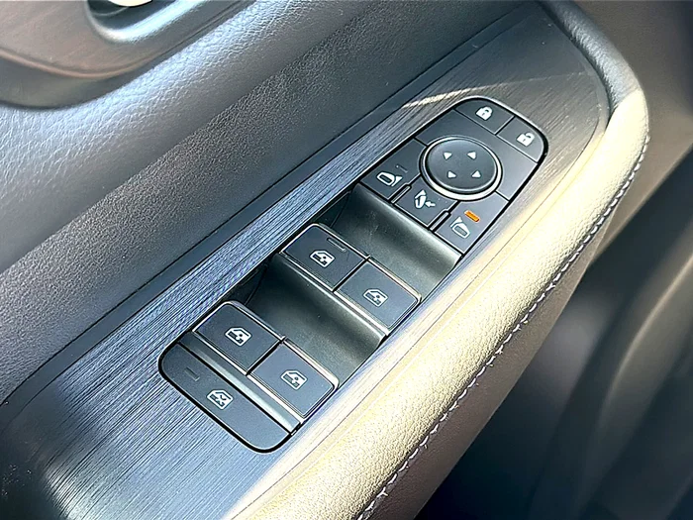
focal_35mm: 42
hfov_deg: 44.8
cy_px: 260
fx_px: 841
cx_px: 346
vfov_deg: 34.3
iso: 125
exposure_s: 1/80
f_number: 1.78
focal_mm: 6.86
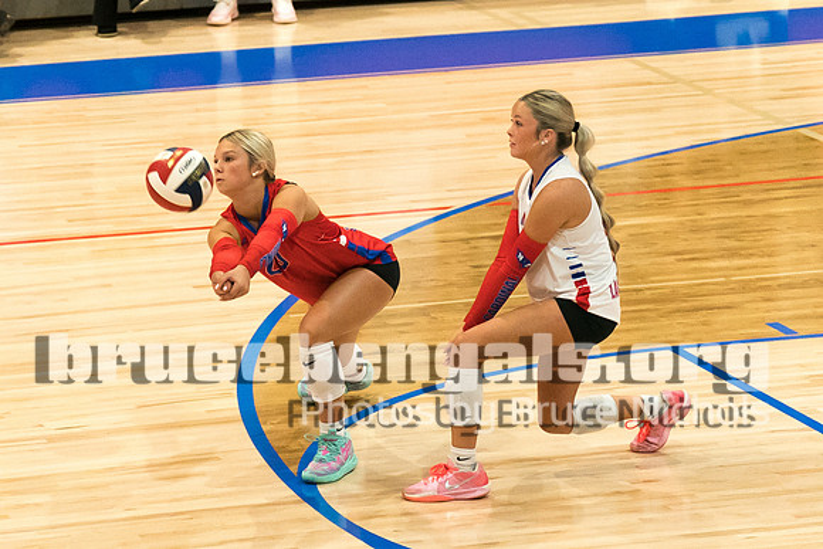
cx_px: 342
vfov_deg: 6.0
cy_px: 244
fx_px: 5225
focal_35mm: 229
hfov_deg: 9.0
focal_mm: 82
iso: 3200
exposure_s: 1/1000
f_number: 2.8
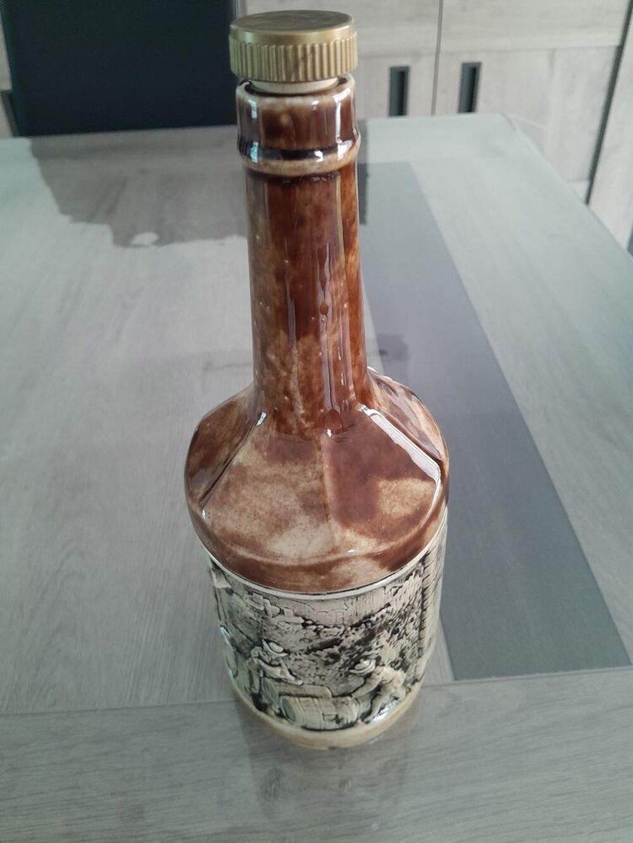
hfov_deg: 53.1
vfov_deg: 67.3
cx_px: 316
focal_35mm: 26
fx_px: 634
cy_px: 422
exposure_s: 1/50
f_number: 1.8
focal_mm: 3.98
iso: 400
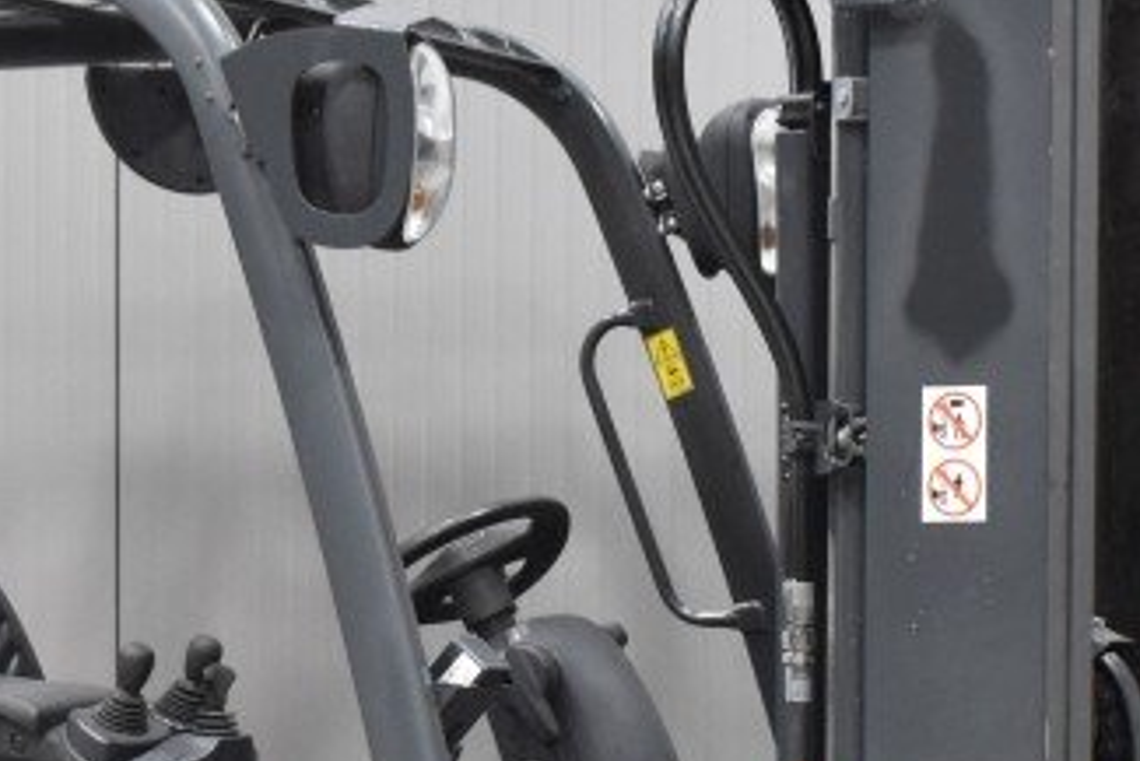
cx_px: 442
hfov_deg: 15.4
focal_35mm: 133
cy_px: 922
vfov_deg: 10.2
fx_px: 4213
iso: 1600
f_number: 4
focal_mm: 24
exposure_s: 1/40
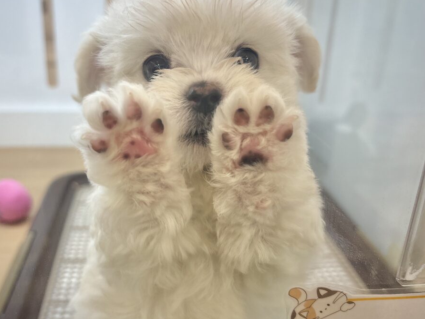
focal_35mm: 35
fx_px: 430
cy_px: 164
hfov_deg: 52.4
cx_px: 177
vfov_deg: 40.7
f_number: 1.6
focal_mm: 5.96
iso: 64
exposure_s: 1/100
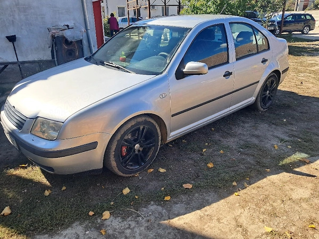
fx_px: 249
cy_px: 120
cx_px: 160
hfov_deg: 65.3
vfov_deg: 51.4
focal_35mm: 27
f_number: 1.8
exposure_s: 1/312
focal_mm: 4
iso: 50
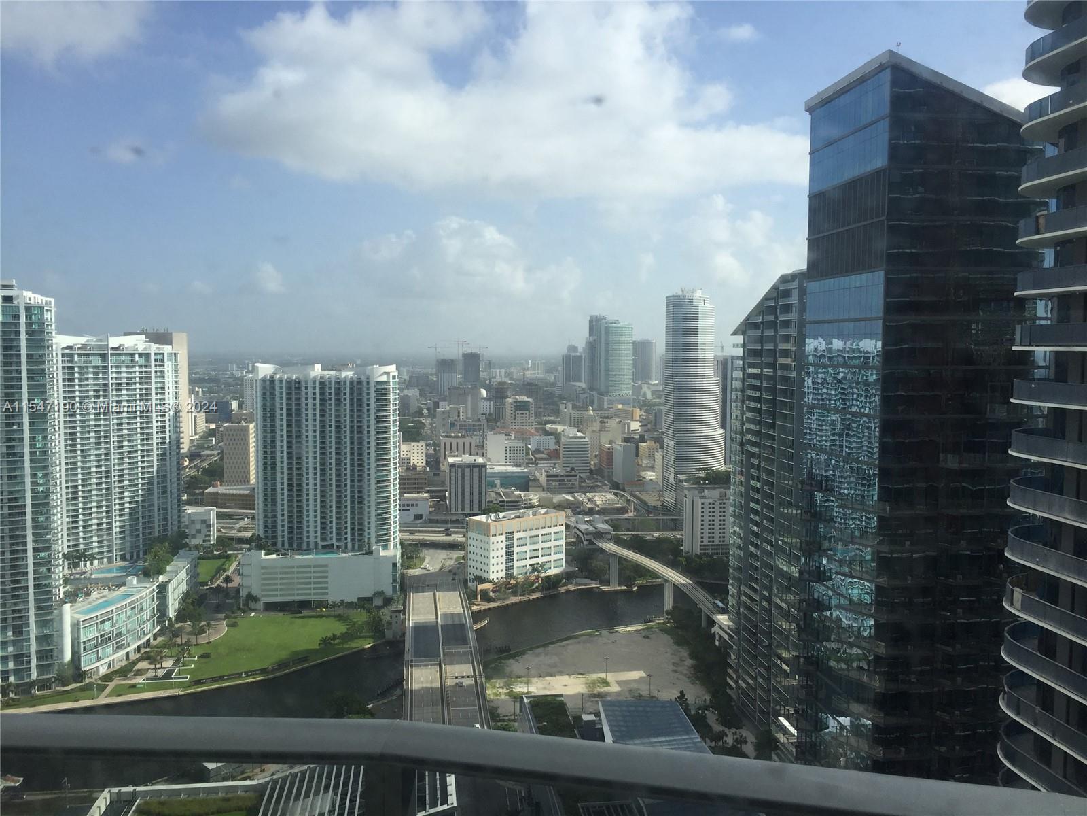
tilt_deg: -2.4
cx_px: 544
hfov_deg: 61.7
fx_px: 911
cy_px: 408
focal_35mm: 29
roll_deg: -0.8
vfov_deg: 48.2
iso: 32
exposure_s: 1/1041
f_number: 2.2
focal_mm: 4.15
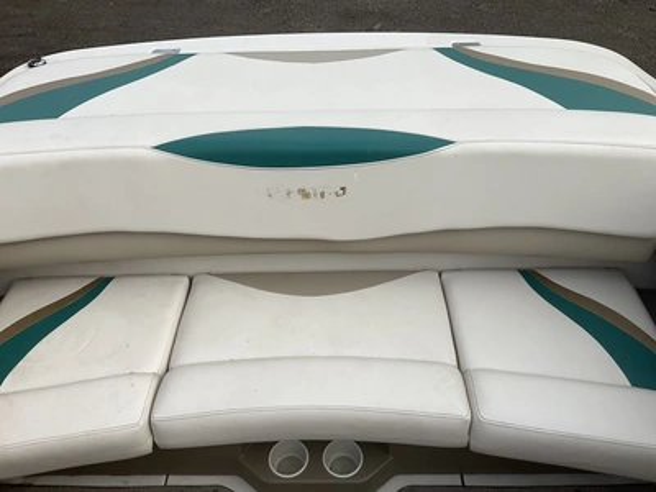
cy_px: 246
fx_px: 550
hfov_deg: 61.7
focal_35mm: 29
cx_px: 328
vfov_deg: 48.2
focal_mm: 3
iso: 25
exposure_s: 1/1786
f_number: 1.8
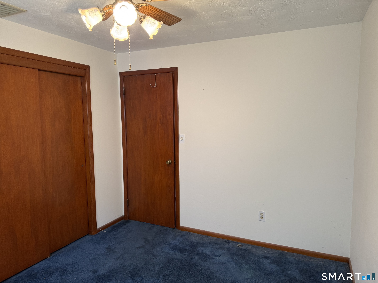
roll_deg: +0.5
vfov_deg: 56.8
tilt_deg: -5.3
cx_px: 189
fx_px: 262
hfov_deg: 71.6
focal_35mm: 24
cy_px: 142
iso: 125
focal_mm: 6.76
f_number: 1.78
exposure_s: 1/60
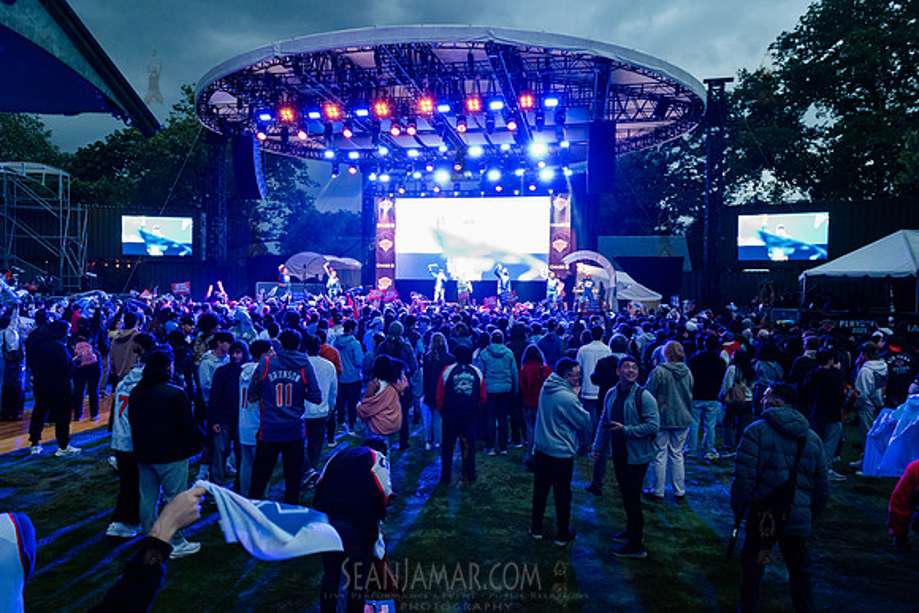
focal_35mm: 24
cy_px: 306
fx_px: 618
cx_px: 460
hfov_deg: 73.3
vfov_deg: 52.8
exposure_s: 1/250
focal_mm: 24
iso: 6400
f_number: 3.2
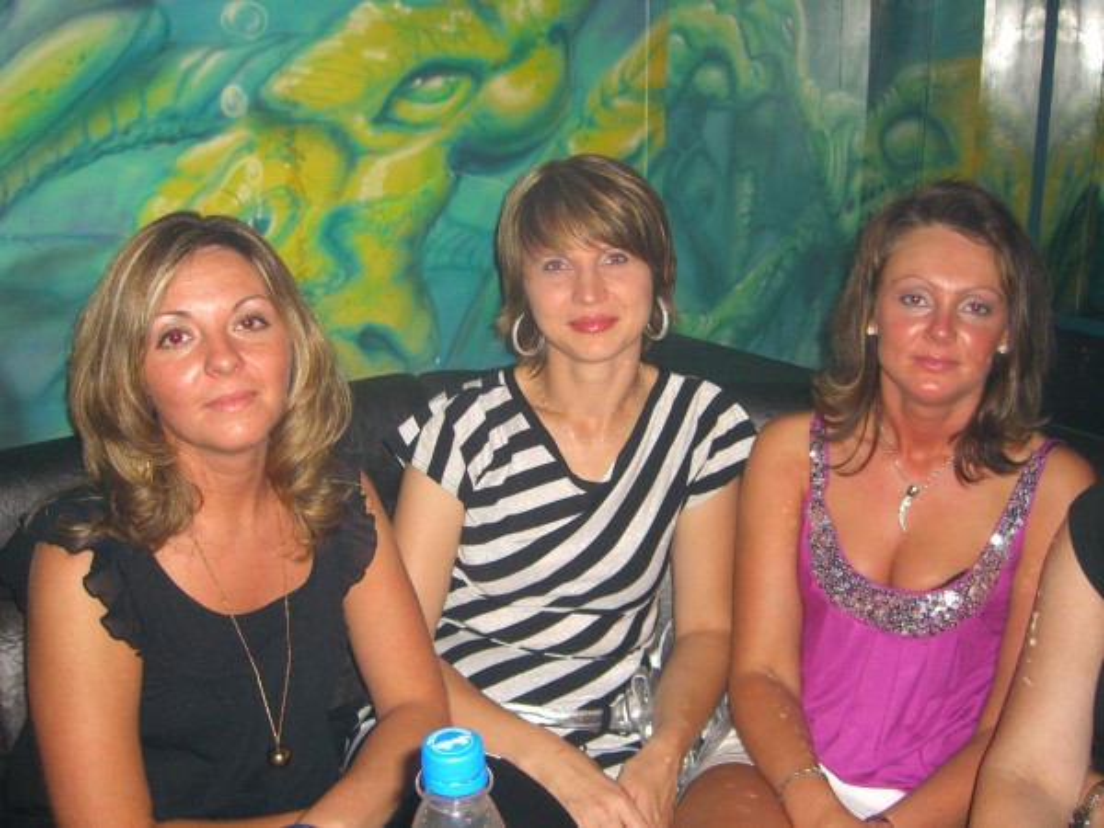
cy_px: 414
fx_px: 1212
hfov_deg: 49.0
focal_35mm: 38
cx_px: 552
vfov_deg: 37.7
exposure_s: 1/60
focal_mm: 7.9
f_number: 2.8
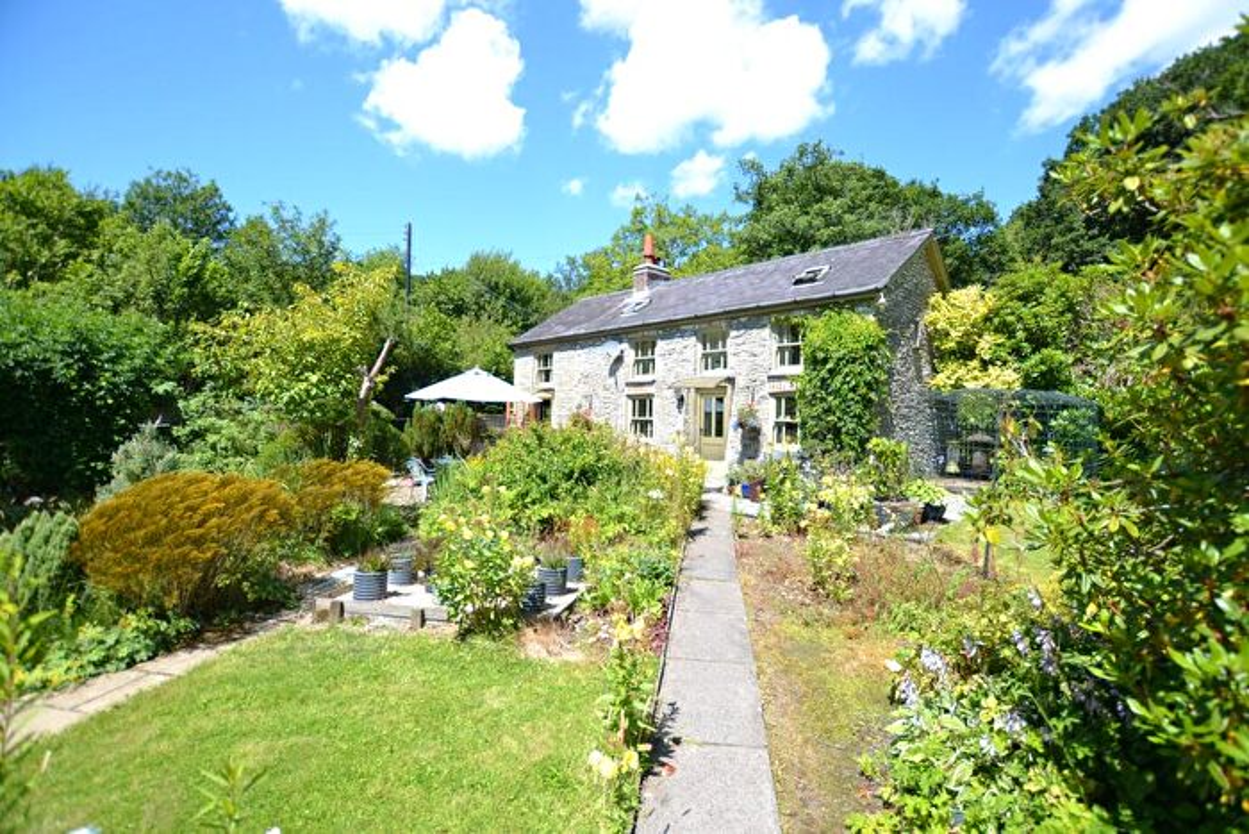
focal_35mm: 15
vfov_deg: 77.4
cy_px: 417
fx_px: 520
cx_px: 624
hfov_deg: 100.4
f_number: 3.5
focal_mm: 10
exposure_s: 1/1000
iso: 250
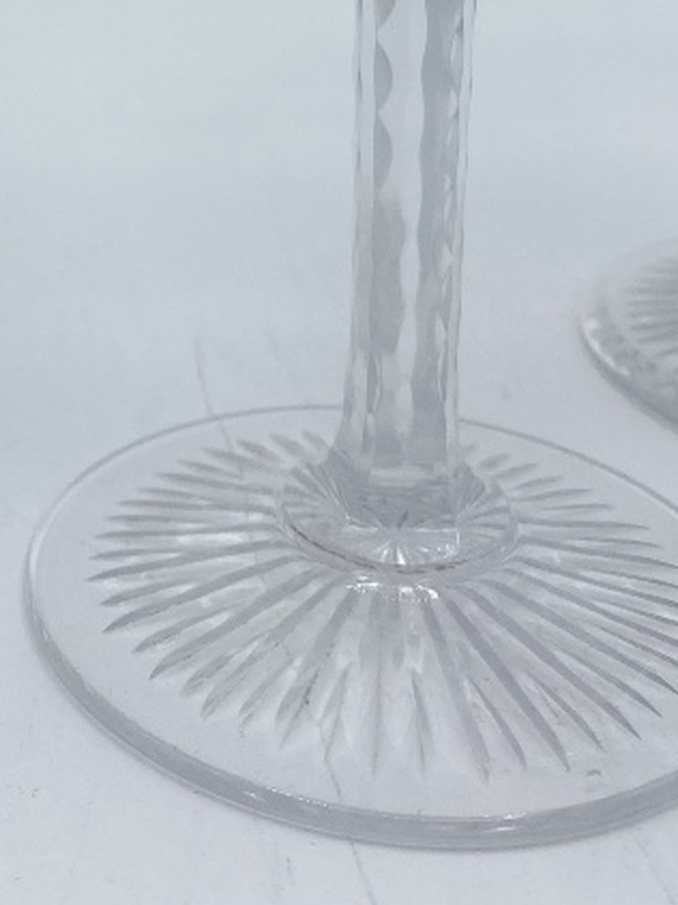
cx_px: 49
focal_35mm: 74
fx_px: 1934
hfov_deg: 19.5
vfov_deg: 22.8
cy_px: -345
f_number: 1.8
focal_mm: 4.25
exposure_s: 1/1779
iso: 32
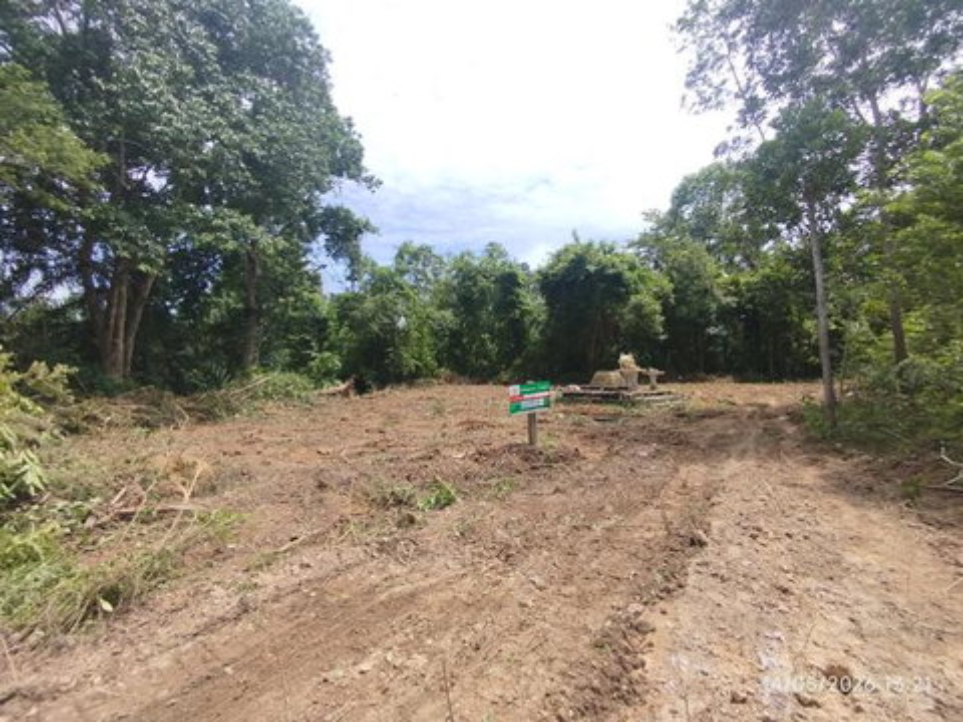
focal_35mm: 15
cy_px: 361
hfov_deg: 98.2
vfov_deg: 81.7
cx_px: 482
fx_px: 417
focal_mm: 1.65
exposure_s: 1/1227
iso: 50
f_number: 2.2
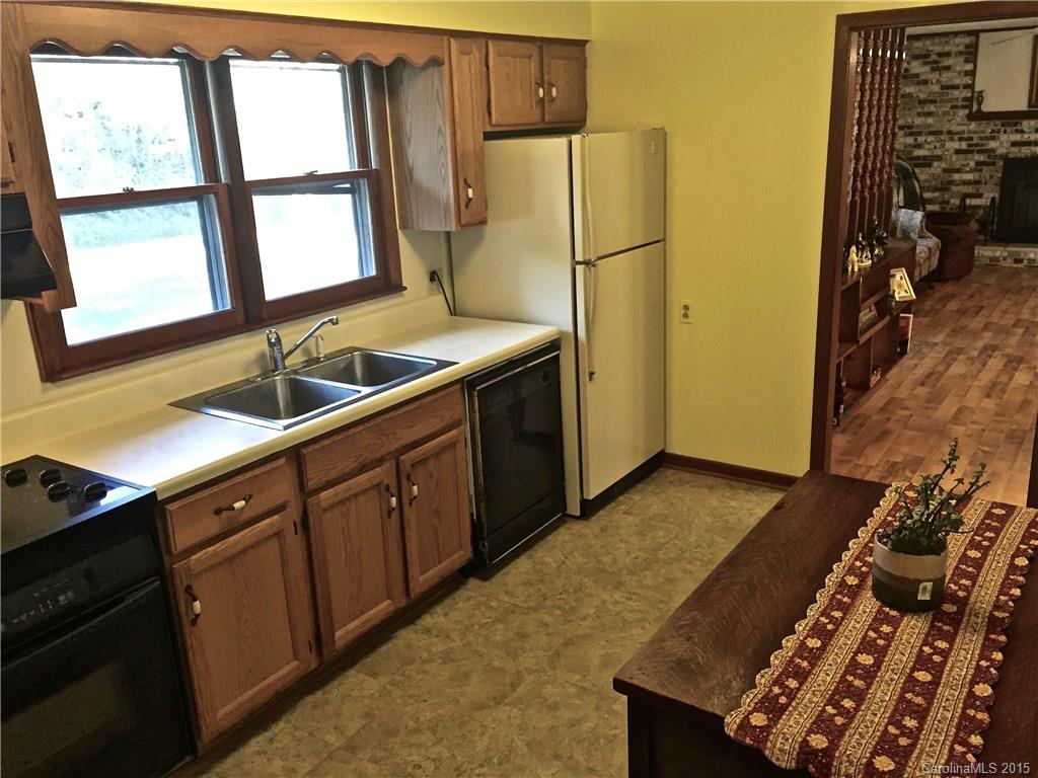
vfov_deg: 48.2
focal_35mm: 29
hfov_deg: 61.7
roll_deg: +2.9
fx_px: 870
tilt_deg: -16.5
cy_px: 389
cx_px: 519
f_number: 2.2
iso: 160
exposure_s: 1/30
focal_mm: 4.15
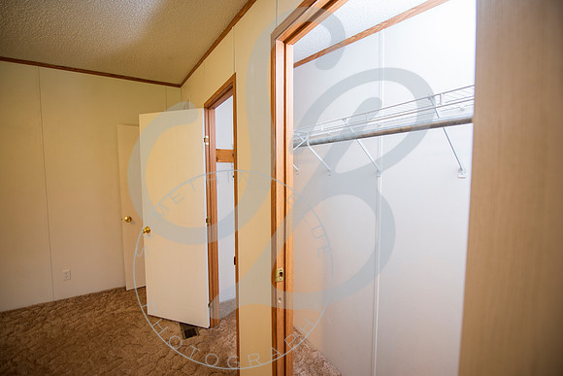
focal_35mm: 14
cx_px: 282
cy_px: 188
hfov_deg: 103.2
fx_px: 223
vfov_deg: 80.1
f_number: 2.8
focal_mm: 14
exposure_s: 1/40
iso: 200
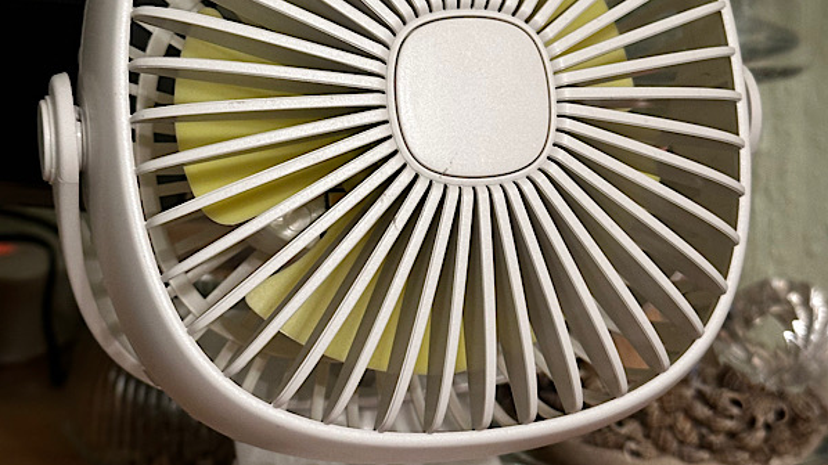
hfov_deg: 30.2
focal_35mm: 70
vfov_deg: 17.2
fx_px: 1536
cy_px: 187
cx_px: 414
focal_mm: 6.86
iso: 250
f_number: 1.78
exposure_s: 1/48
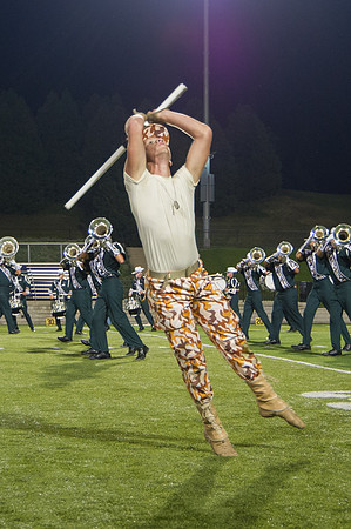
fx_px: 1214
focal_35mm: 83
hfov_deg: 16.4
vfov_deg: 24.5
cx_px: 169
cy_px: 221
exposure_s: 1/160
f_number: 4.5
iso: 1800
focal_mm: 42
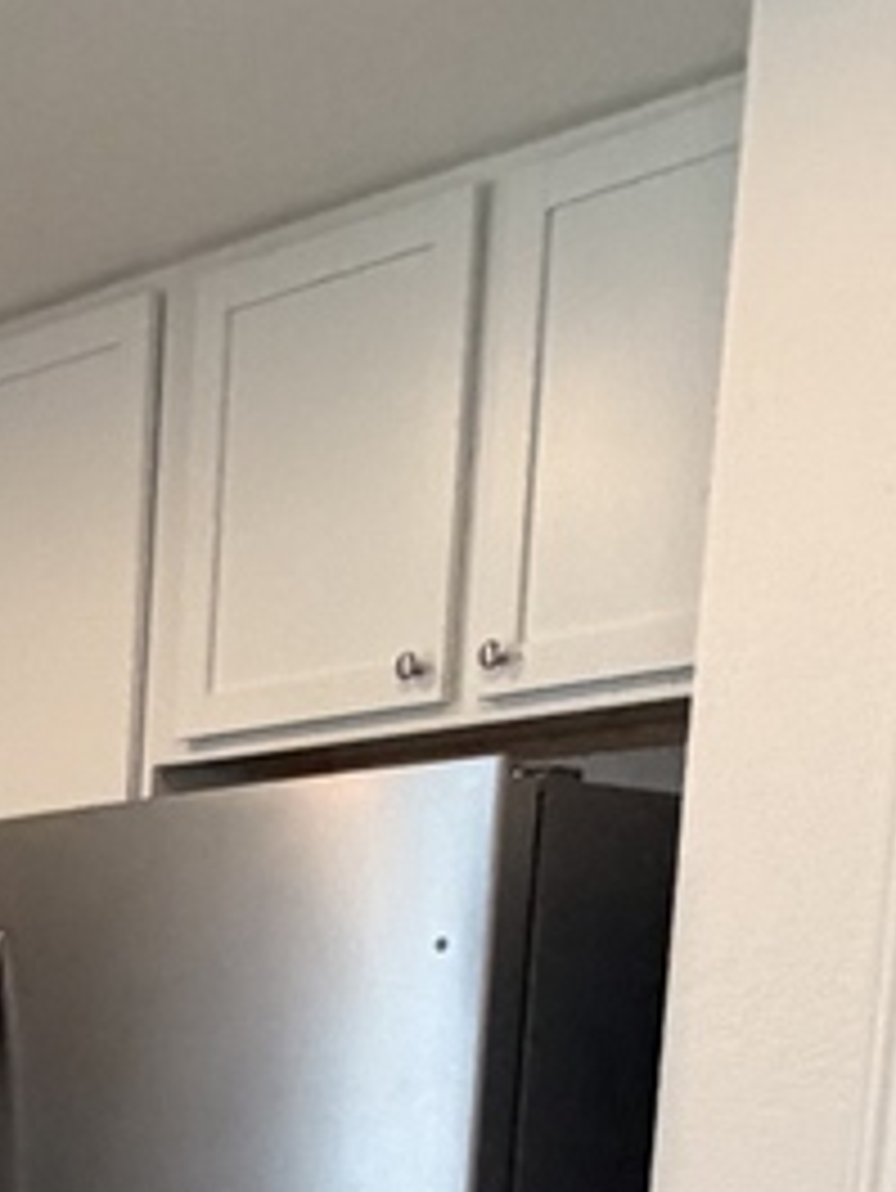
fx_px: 2621
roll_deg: -1.1
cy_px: 1615
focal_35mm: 76
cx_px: -306
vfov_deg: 22.5
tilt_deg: -10.4
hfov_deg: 18.0
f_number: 2.2
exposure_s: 1/120
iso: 320
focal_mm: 2.22
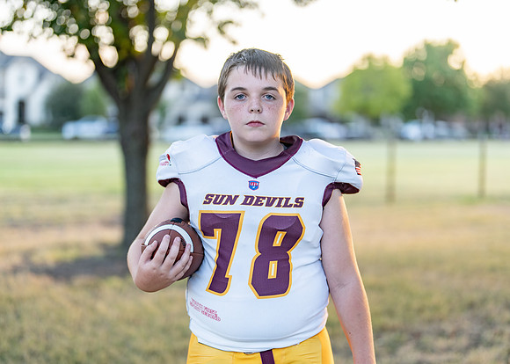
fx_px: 827
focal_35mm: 57
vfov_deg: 24.8
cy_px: 186
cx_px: 265
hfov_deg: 34.3
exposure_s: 1/500
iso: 160
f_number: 1.2
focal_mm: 50
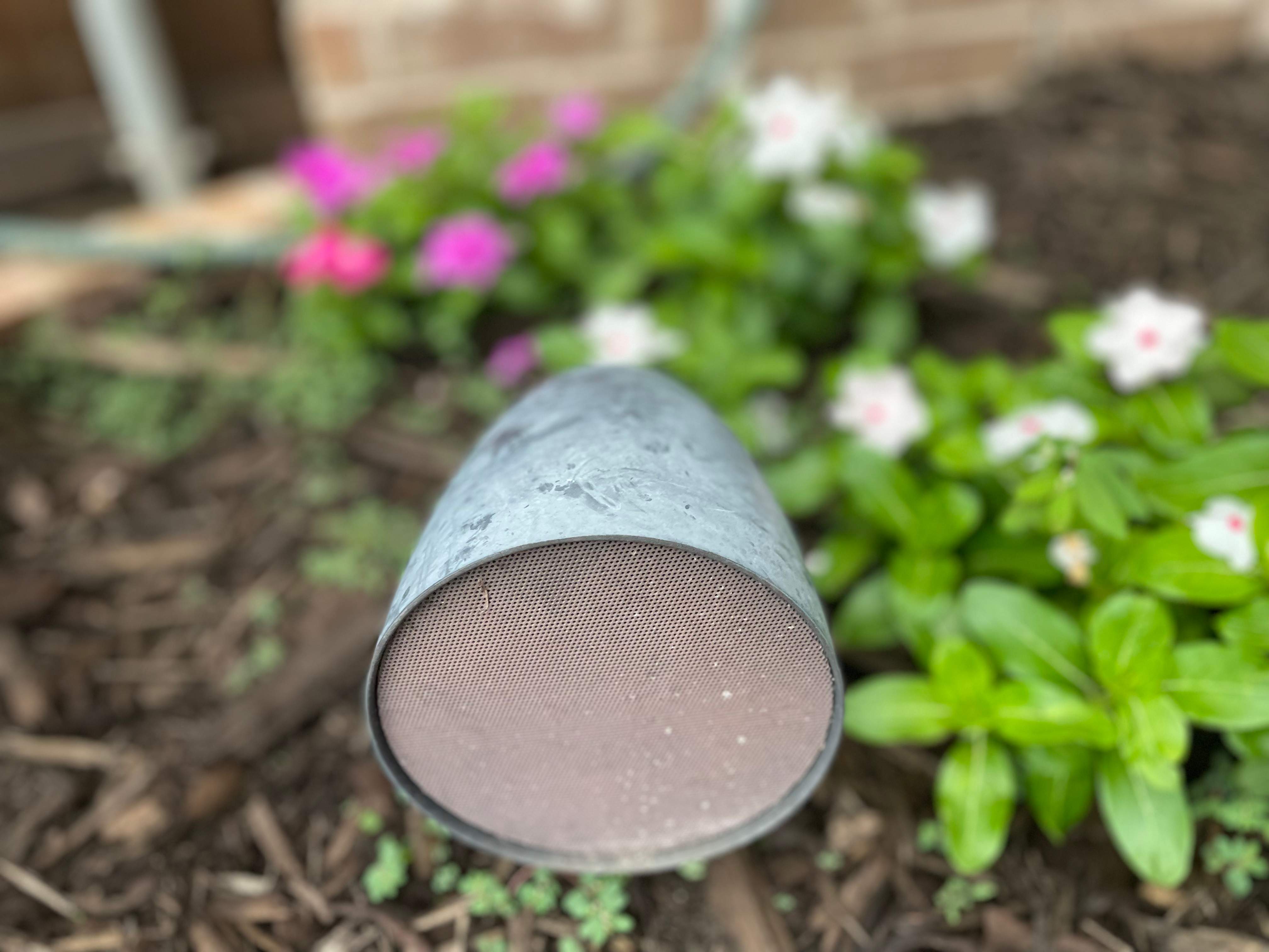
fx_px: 953
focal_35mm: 26
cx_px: 634
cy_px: 476
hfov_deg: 67.3
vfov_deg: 53.1
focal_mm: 4.2
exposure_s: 1/60
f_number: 1.6
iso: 320
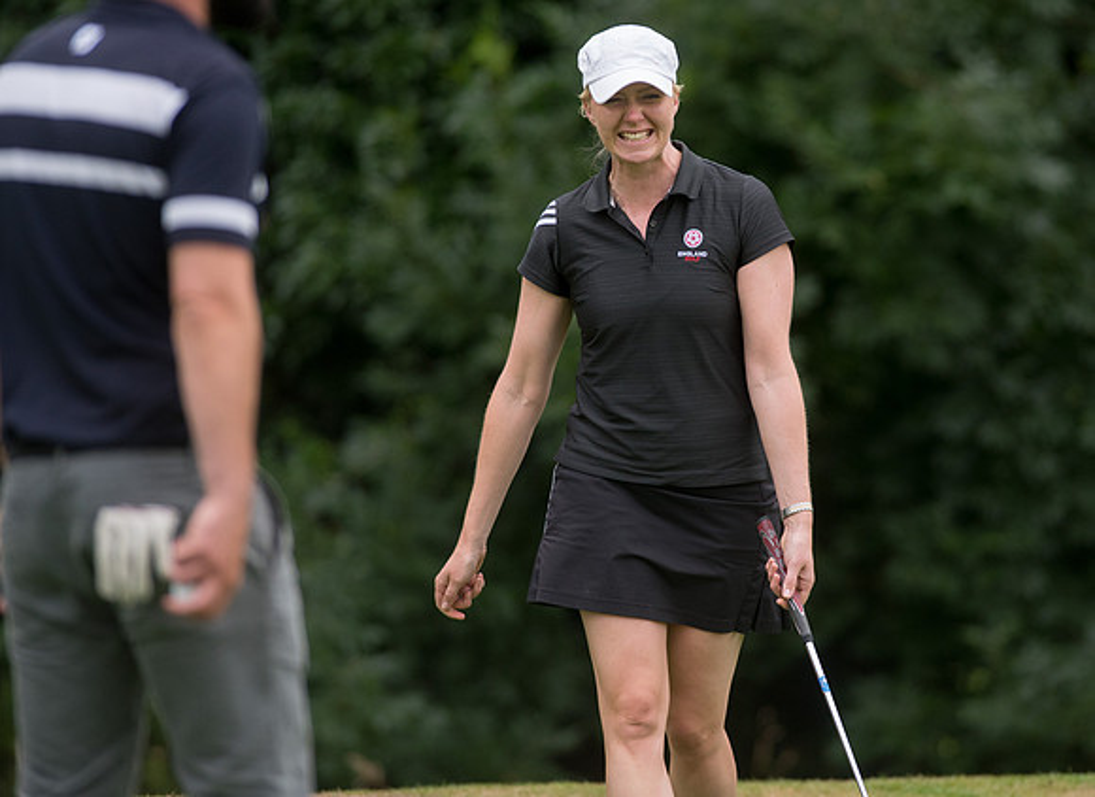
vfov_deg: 3.8
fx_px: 11952
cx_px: 696
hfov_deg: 5.2
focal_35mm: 382
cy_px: 329
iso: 800
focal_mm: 300
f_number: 4
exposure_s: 1/3200
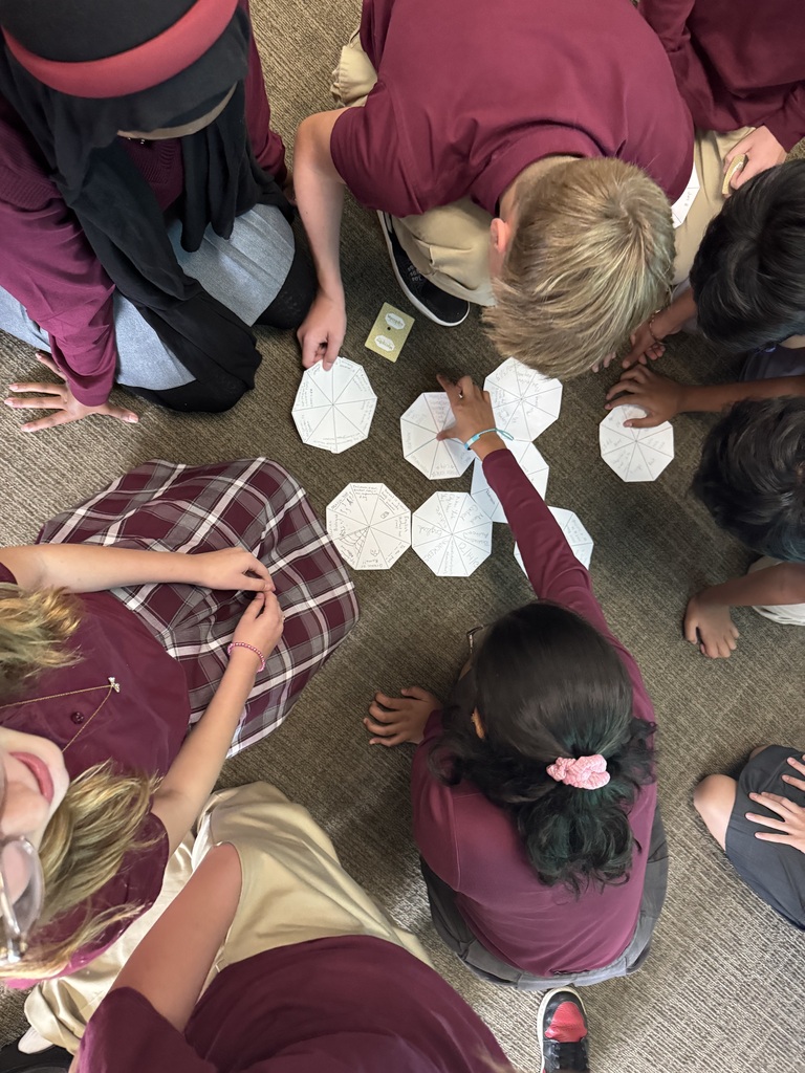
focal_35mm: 24
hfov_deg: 56.8
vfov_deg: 71.6
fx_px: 744
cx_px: 402
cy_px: 536
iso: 800
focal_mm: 6.76
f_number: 1.78
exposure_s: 1/59
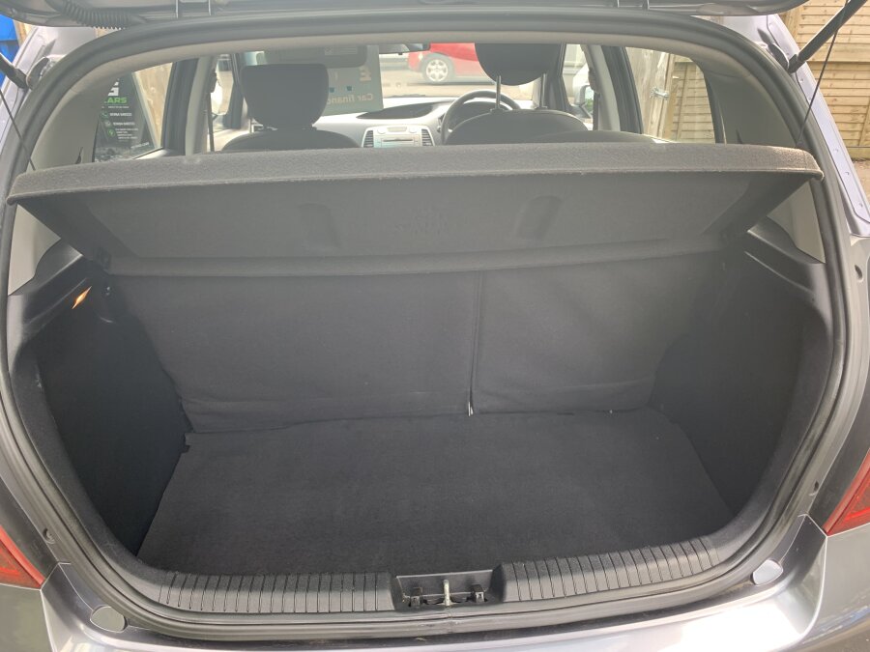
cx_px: 435
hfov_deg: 67.3
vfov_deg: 53.1
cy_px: 326
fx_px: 653
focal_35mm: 26
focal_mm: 4.25
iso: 80
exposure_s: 1/121
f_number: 1.8
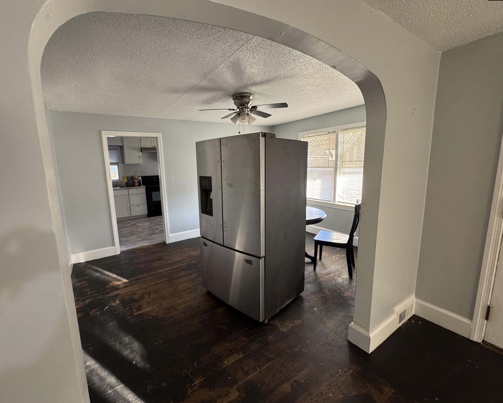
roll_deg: +1.4
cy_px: 199
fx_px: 223
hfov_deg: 96.6
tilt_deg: -9.1
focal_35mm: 15
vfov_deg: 84.0
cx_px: 229
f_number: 2.2
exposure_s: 1/60
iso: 320
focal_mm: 2.22
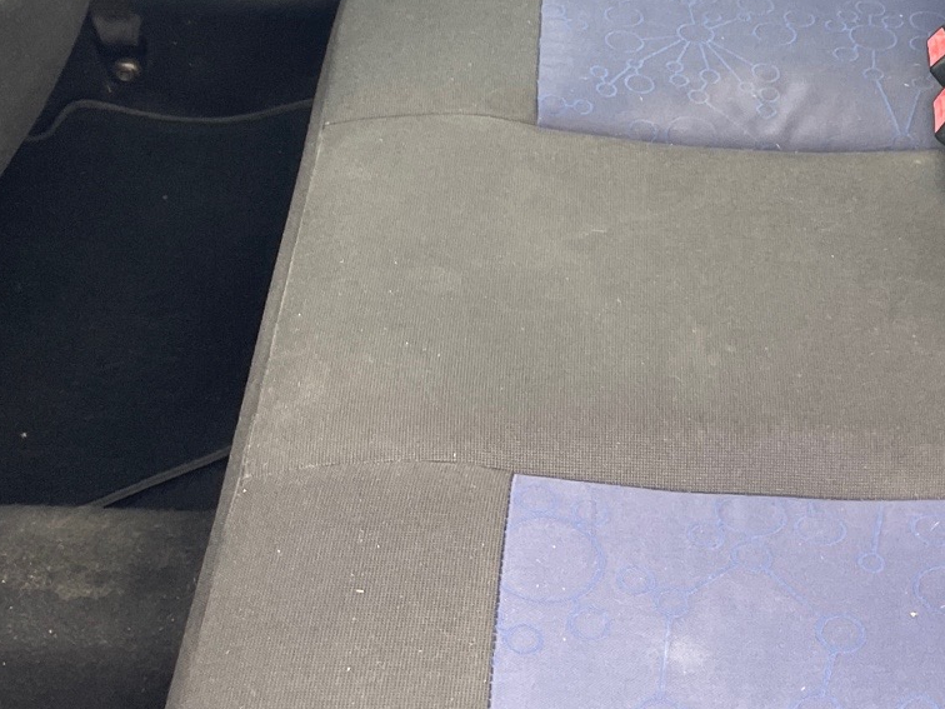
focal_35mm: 66
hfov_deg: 28.1
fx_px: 1802
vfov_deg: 21.1
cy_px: -84
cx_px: 888
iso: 100
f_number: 1.6
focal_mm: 4.2
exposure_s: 1/121
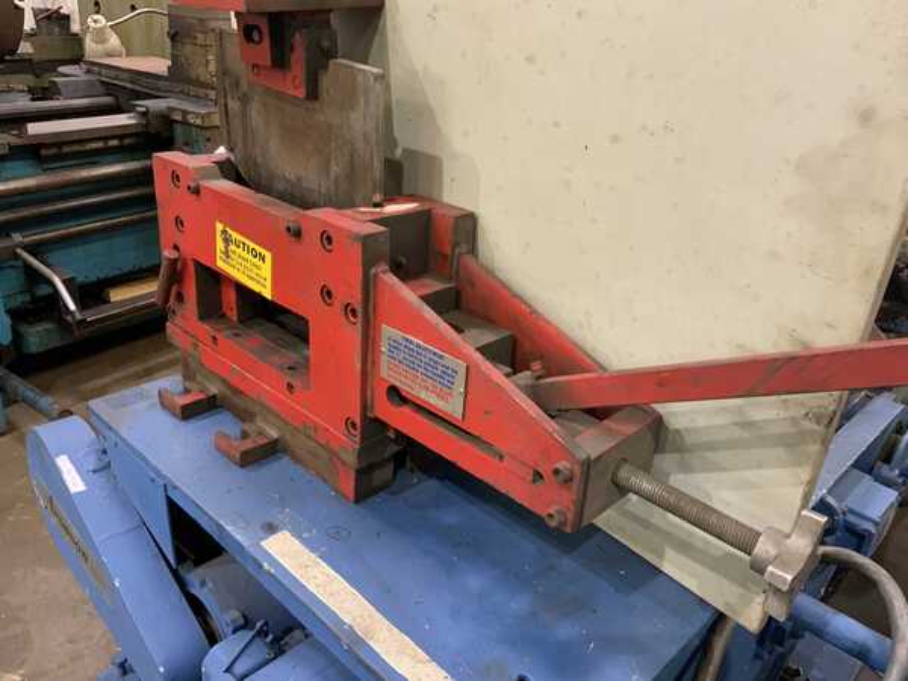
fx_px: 761
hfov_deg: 61.7
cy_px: 340
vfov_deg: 48.2
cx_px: 454
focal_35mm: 29
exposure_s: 1/60
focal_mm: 3
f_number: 1.8
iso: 200
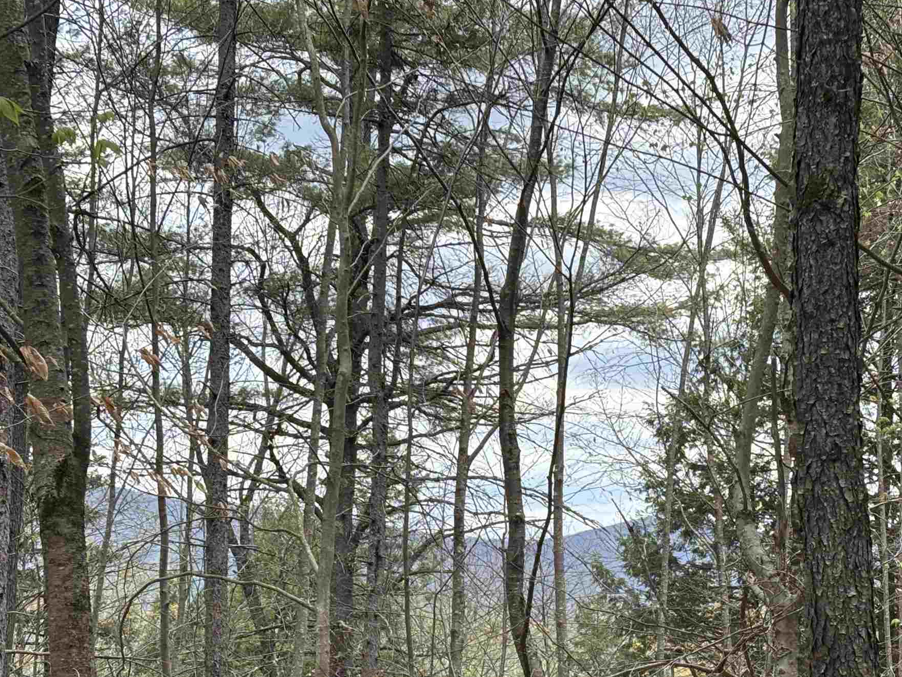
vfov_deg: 16.2
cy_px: 520
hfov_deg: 21.5
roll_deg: +0.1
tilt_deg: +2.9
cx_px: 550
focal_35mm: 91
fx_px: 2372
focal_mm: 5.96
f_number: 1.6
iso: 32
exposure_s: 1/550
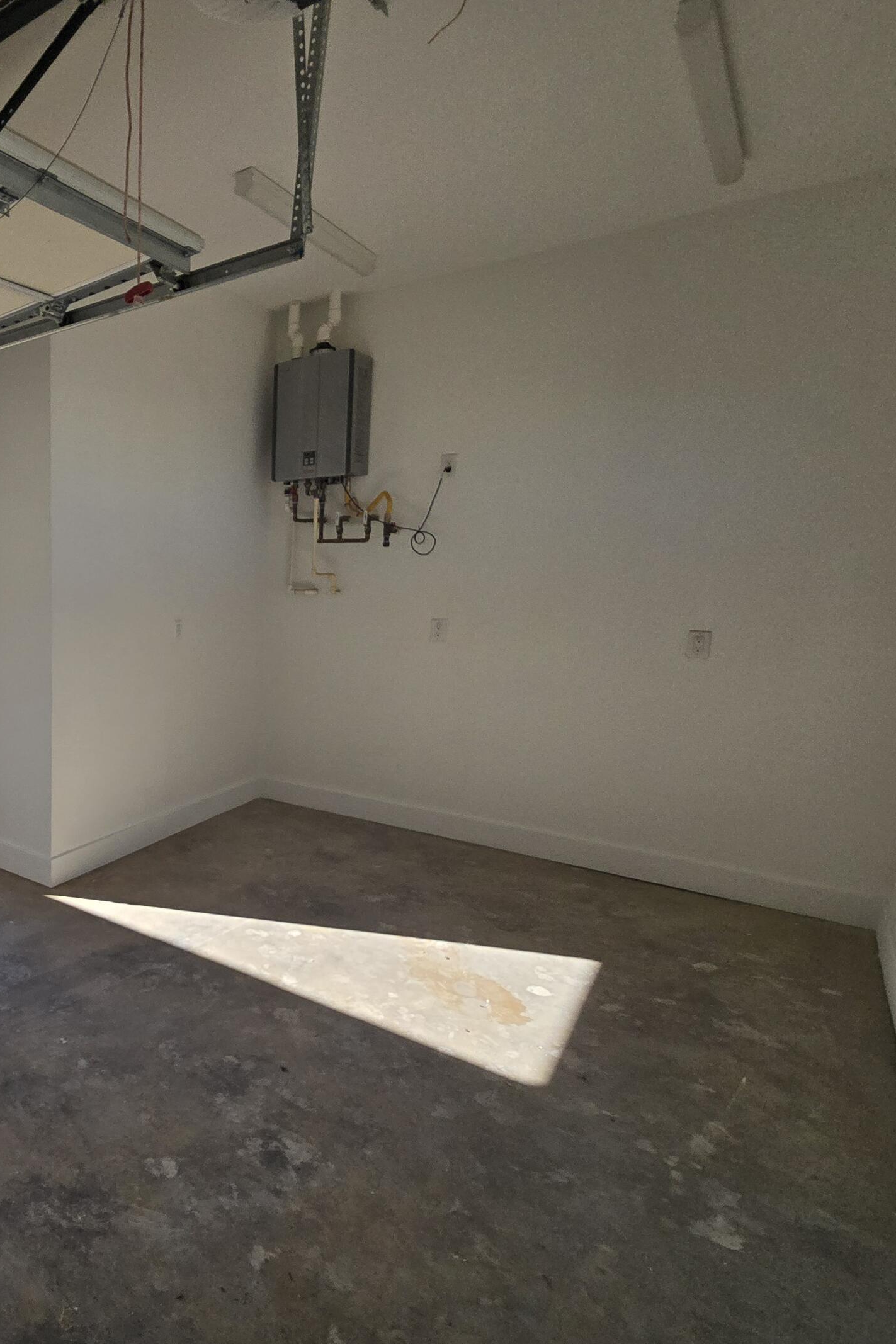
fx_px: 709
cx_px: 42
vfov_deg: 86.9
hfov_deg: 53.7
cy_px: 687
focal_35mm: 19
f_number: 2.2
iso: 160
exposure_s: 1/2000
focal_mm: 2.2
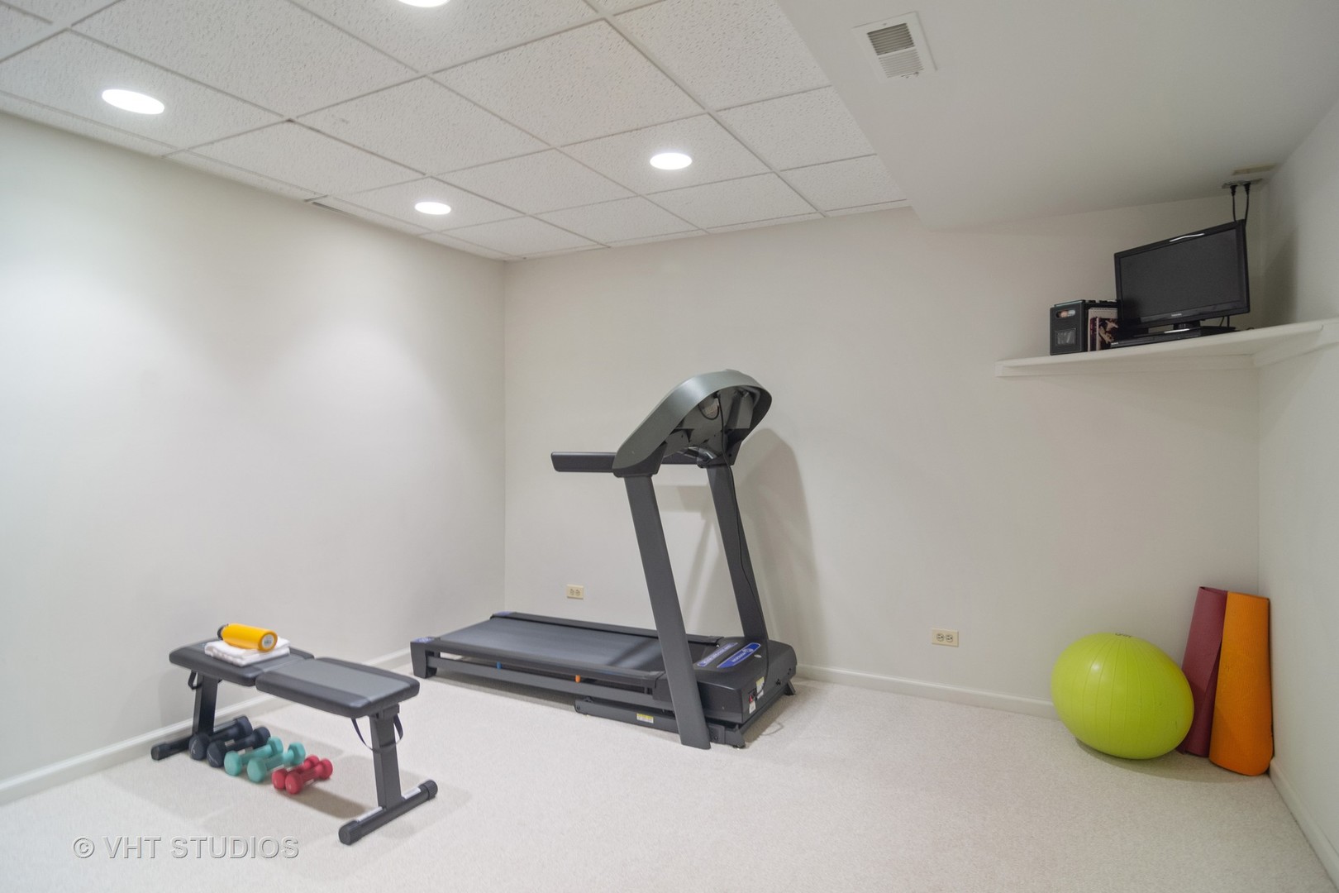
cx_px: 670
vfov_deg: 67.4
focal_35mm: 18
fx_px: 669
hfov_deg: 90.0
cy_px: 446
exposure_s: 1/20
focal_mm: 12
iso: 200
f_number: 8
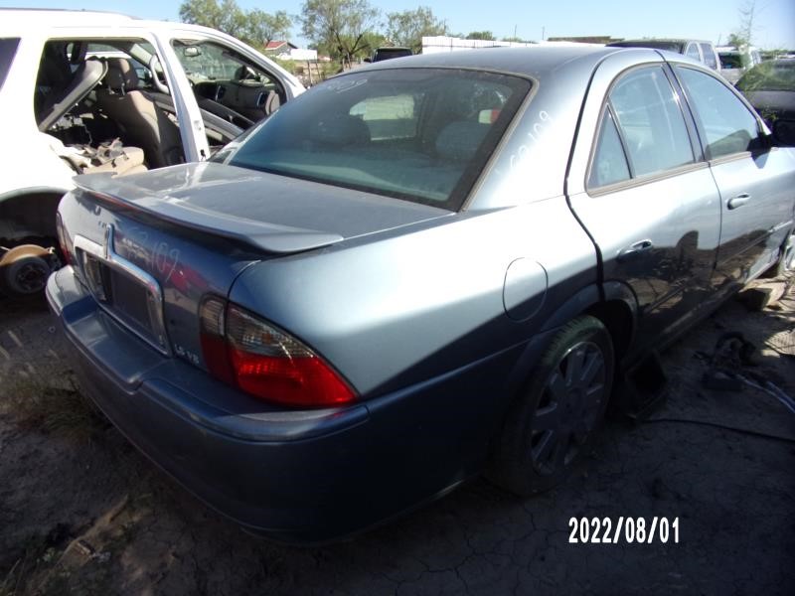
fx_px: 551
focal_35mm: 24
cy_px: 298
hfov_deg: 71.6
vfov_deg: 56.8
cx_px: 398
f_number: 3.3
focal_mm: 4.3
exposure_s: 1/680
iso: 80
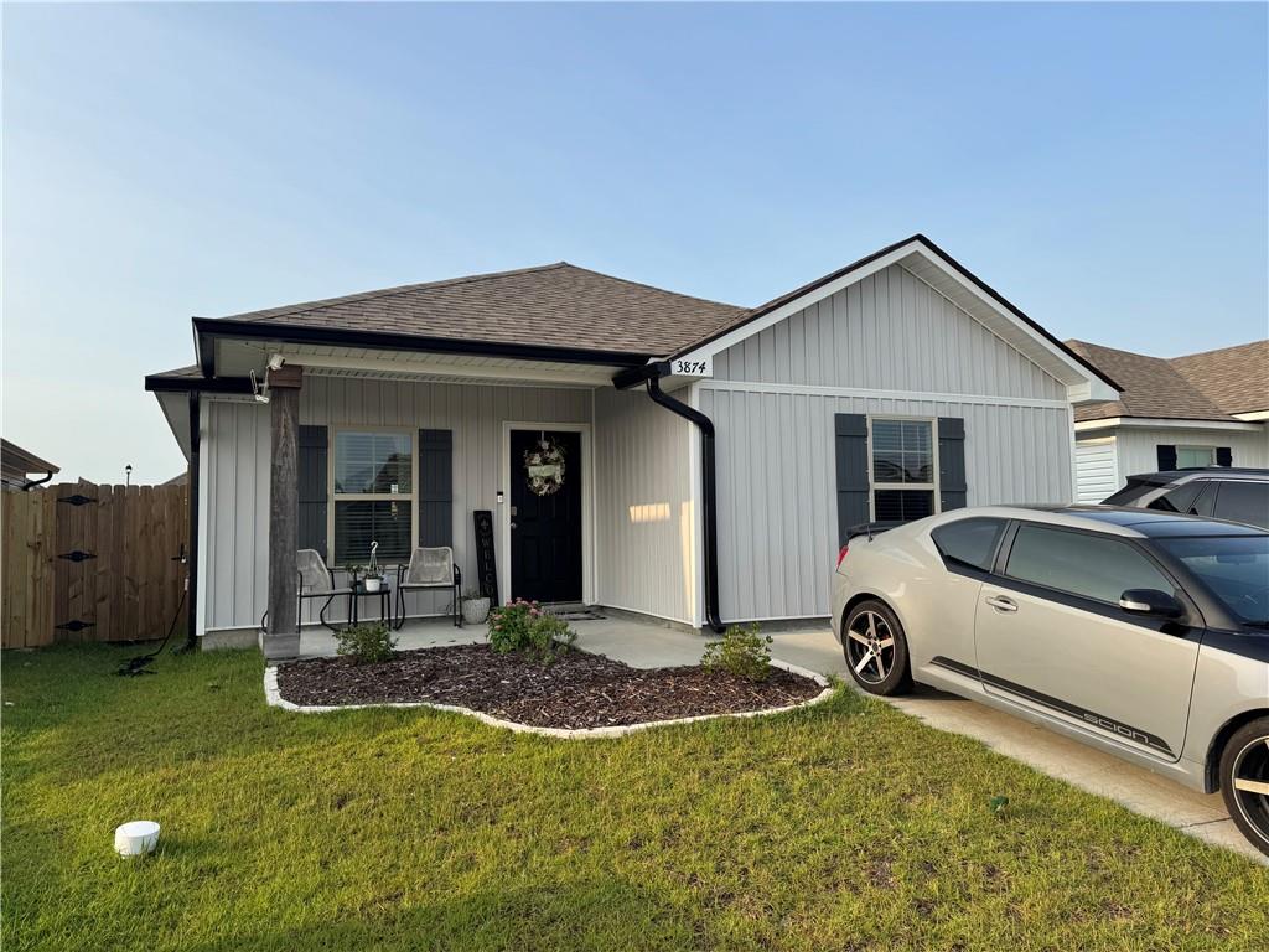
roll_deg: +1.0
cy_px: 476
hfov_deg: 71.6
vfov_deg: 56.8
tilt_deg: +4.4
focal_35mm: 24
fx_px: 880
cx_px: 634
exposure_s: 1/2174
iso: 80
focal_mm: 6.76
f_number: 1.78
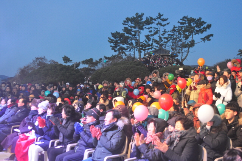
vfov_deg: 25.7
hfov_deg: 37.9
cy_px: 80
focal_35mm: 52
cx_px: 121
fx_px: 352
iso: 1600
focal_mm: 35
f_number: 3.5
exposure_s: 1/50
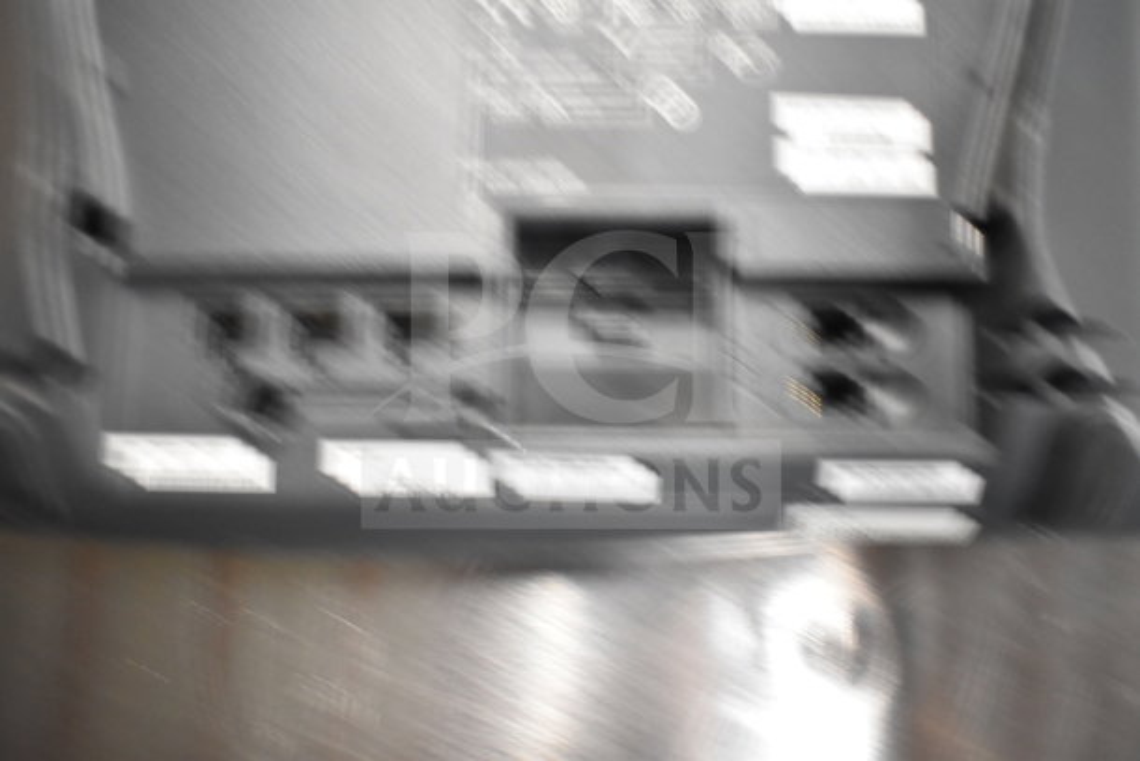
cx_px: 570
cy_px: 380
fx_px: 998
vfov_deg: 41.7
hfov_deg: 59.5
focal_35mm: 32
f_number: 3.8
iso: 2800
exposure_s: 1/30
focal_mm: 21
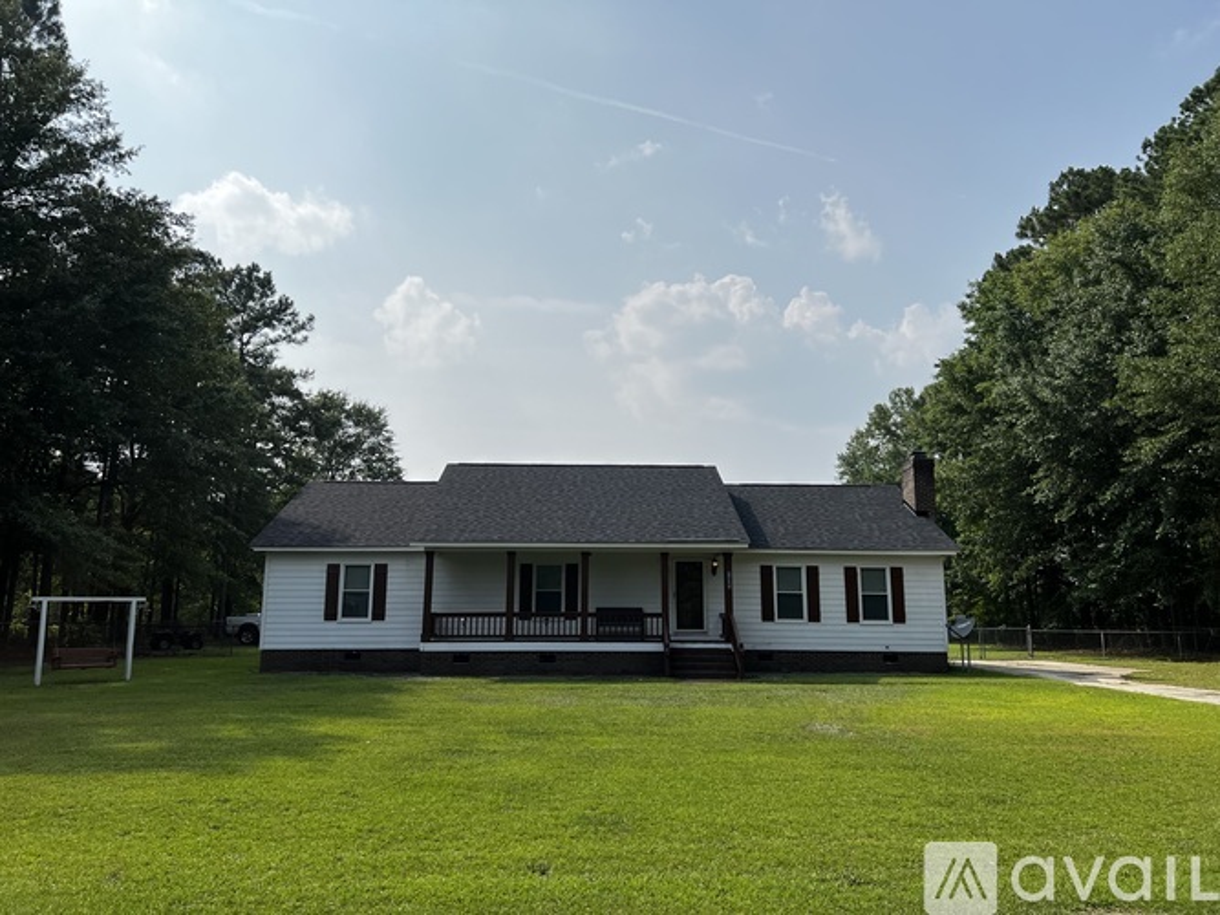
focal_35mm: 26
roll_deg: +0.0
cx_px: 610
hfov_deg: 67.3
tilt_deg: +10.6
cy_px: 458
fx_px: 916
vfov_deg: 53.0
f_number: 1.5
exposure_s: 1/5882
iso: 50
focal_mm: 5.7
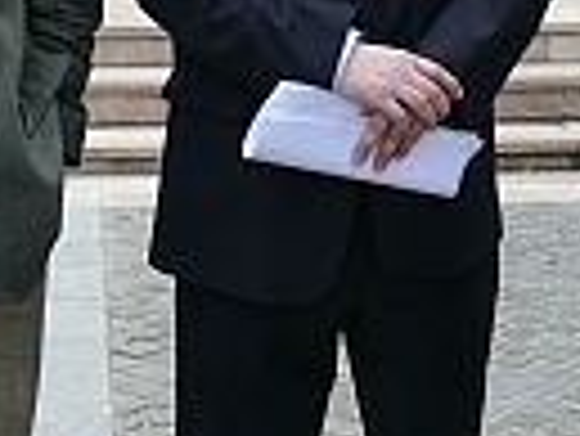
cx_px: 279
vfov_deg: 11.9
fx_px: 2046
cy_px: -108
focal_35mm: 122
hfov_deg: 16.1
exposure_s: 1/125
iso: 100
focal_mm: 7.4
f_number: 4
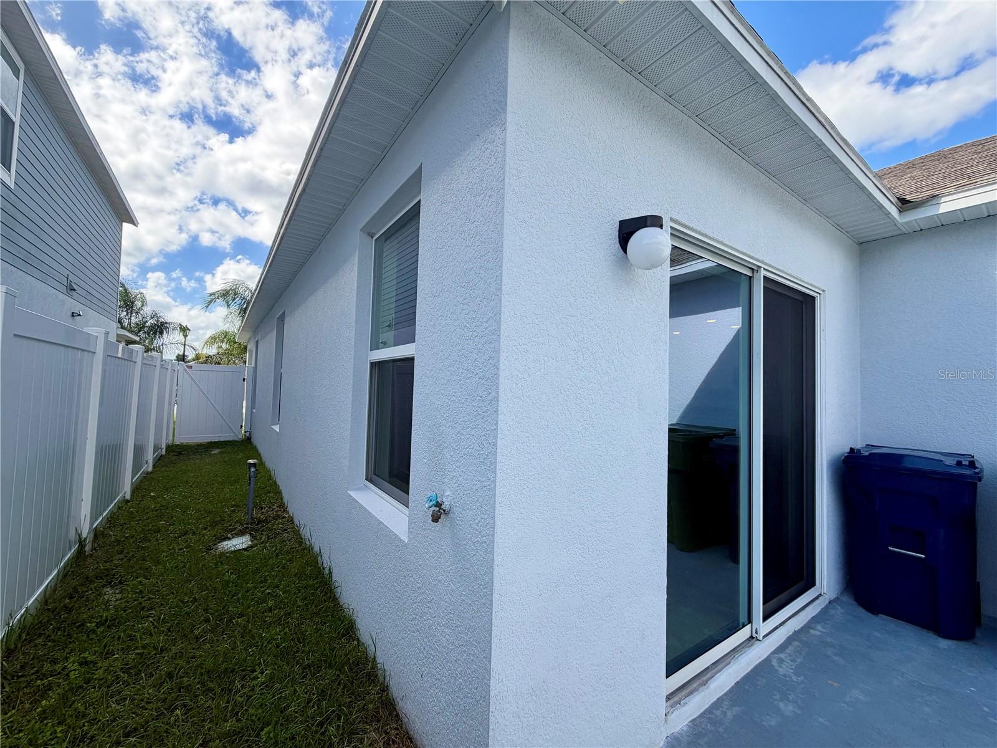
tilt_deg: +2.4
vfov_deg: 85.7
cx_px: 498
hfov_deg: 102.1
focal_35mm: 14
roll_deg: -1.7
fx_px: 403
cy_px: 374
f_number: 2.2
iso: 40
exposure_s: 1/742
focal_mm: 2.22
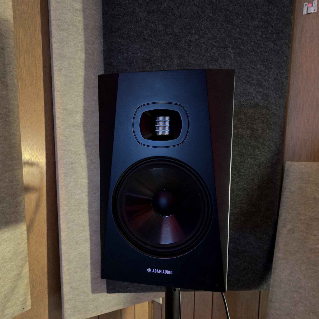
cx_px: 160
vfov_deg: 57.2
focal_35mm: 28
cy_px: 176
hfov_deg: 57.3
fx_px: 292
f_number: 1.7
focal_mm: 6.3
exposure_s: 1/24
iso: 1600
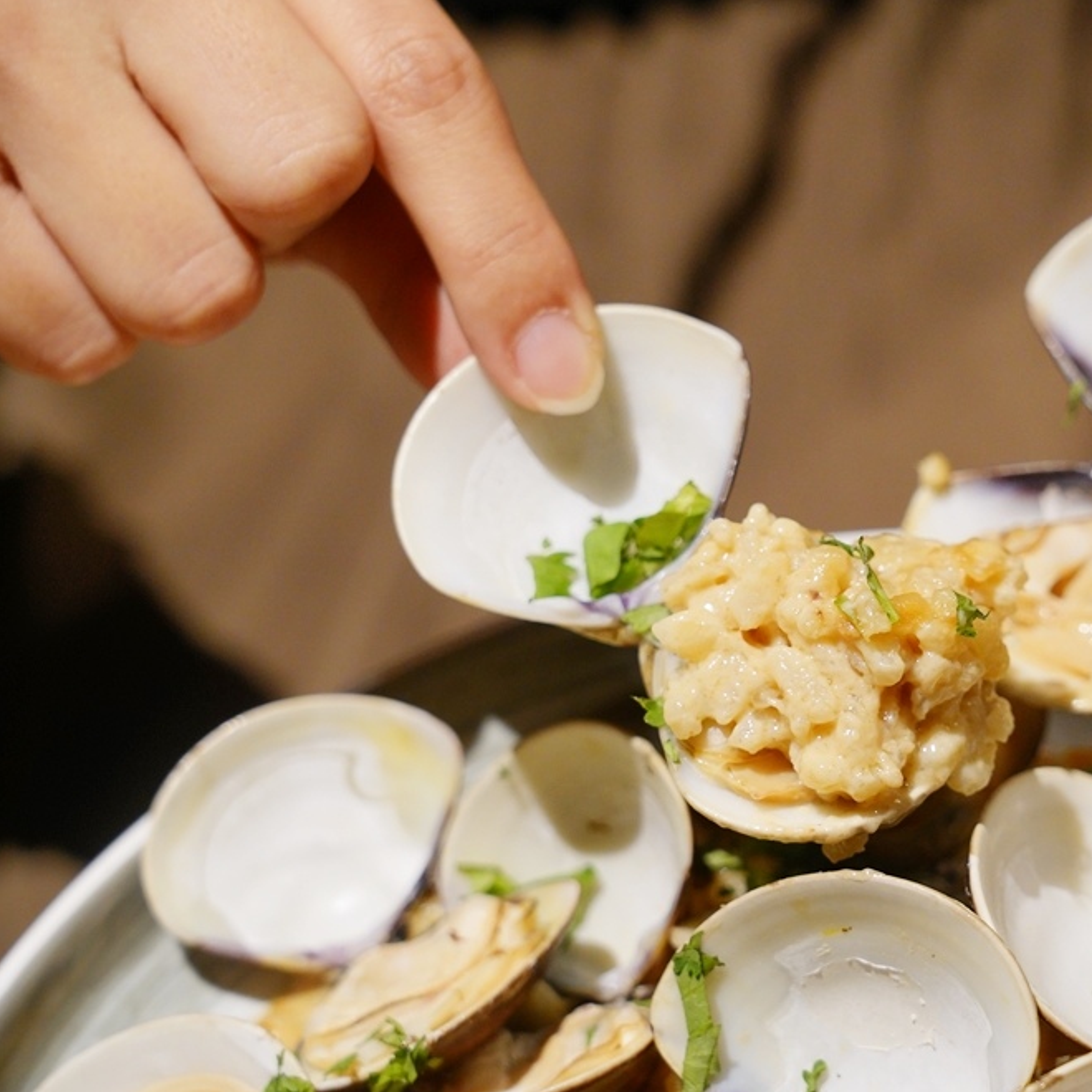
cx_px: 821
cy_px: 548
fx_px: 3997
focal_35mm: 112
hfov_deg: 15.5
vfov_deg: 15.6
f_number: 6.3
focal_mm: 87
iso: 1600
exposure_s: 1/40
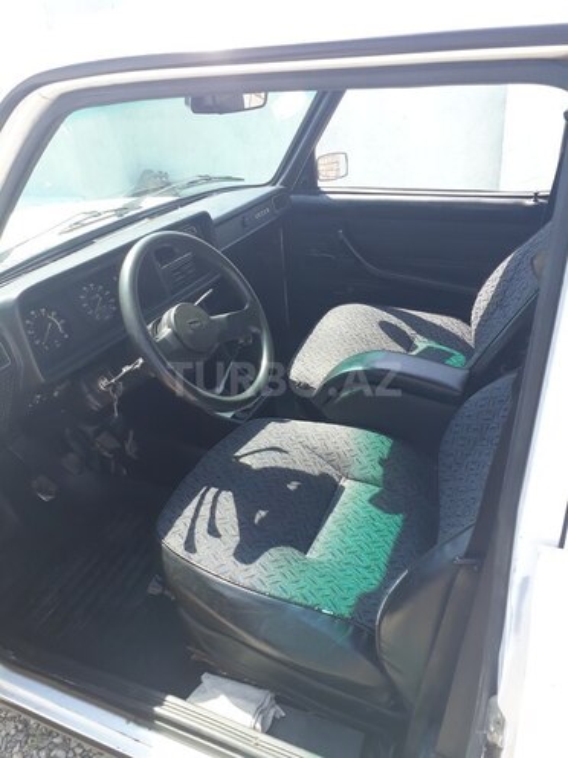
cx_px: 284
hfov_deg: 51.4
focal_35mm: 27
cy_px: 379
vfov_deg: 65.3
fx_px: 591
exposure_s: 1/182
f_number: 1.9
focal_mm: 3.6
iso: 40
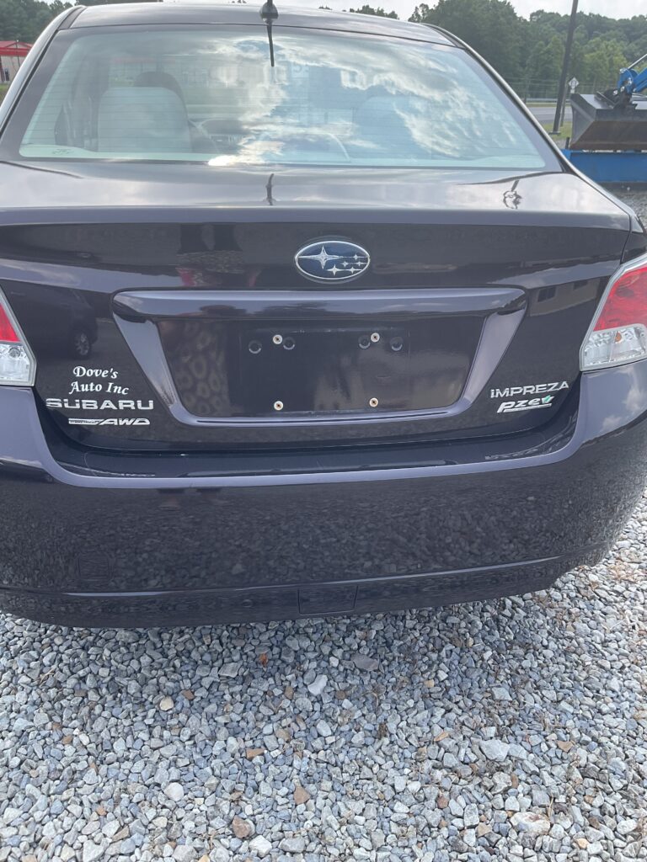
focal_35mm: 29
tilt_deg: -25.5
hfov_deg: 48.2
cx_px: 324
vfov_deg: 61.7
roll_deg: -0.9
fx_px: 723
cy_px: 431
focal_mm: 3
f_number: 1.8
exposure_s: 1/495
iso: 16
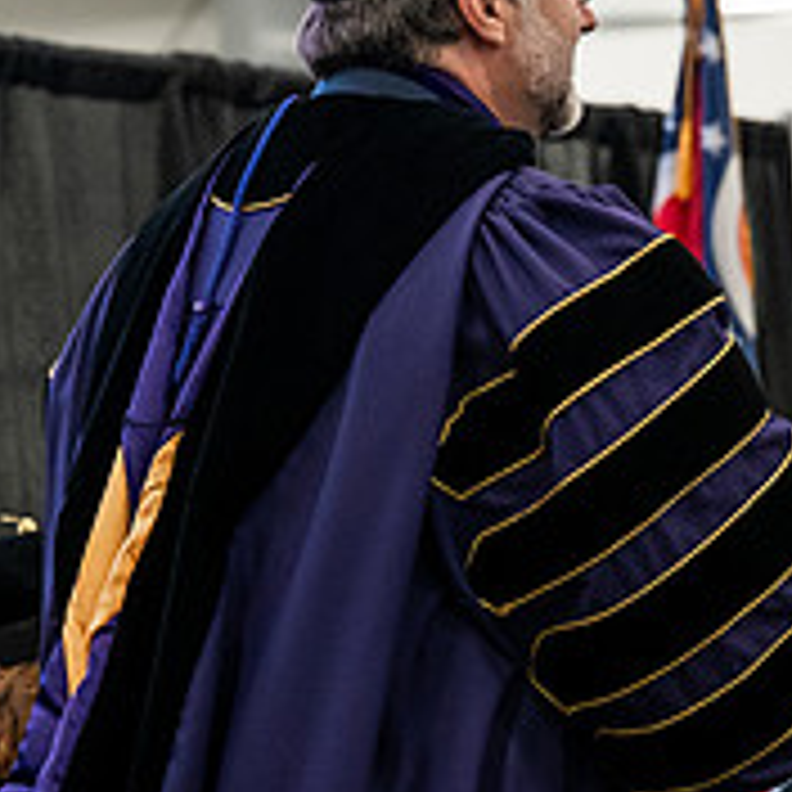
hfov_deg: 7.2
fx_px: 6238
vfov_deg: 7.3
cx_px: 711
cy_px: 304
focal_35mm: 241
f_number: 4.5
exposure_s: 1/200
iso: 4000
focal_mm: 86
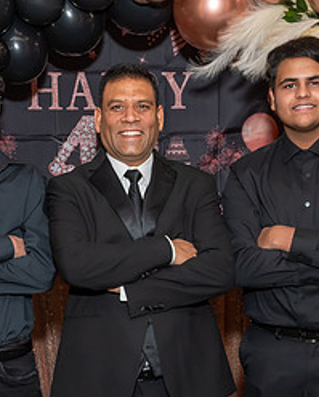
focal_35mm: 71
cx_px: 127
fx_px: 836
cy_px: 296
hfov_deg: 21.6
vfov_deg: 26.4
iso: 500
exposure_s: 1/250
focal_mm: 18
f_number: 9
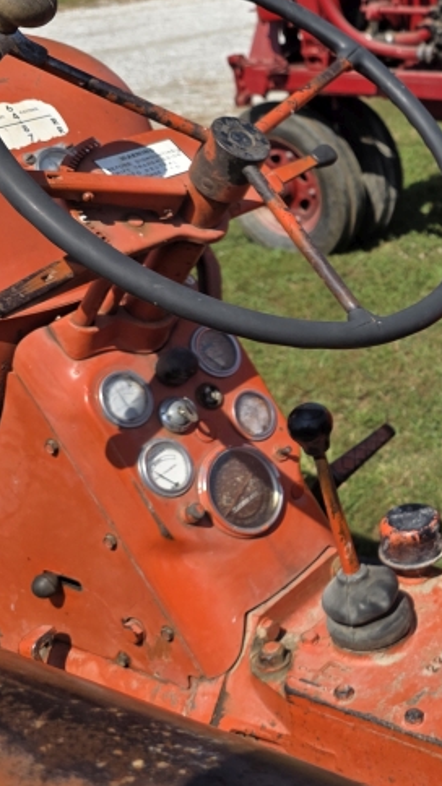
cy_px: 338
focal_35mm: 53
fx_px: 1105
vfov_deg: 39.1
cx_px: 609
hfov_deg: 20.3
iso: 80
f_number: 1.7
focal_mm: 6.3
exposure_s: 1/7333
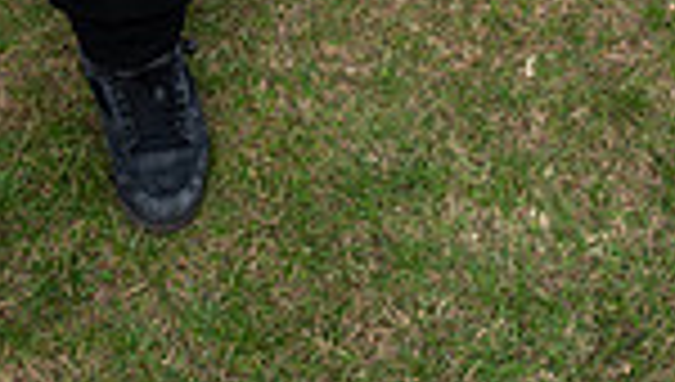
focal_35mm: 116
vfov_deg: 9.3
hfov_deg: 18.2
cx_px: 86
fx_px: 2080
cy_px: -566
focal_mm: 37
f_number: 8
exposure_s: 1/200
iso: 250
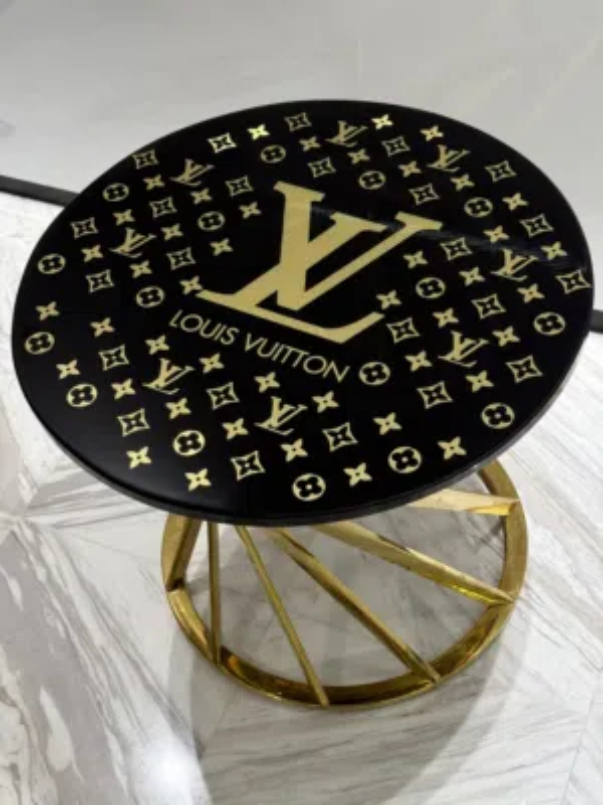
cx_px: 302
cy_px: 402
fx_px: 1115
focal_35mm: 48
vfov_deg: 39.7
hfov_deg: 30.3
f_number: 1.78
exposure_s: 1/100
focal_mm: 6.76
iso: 125
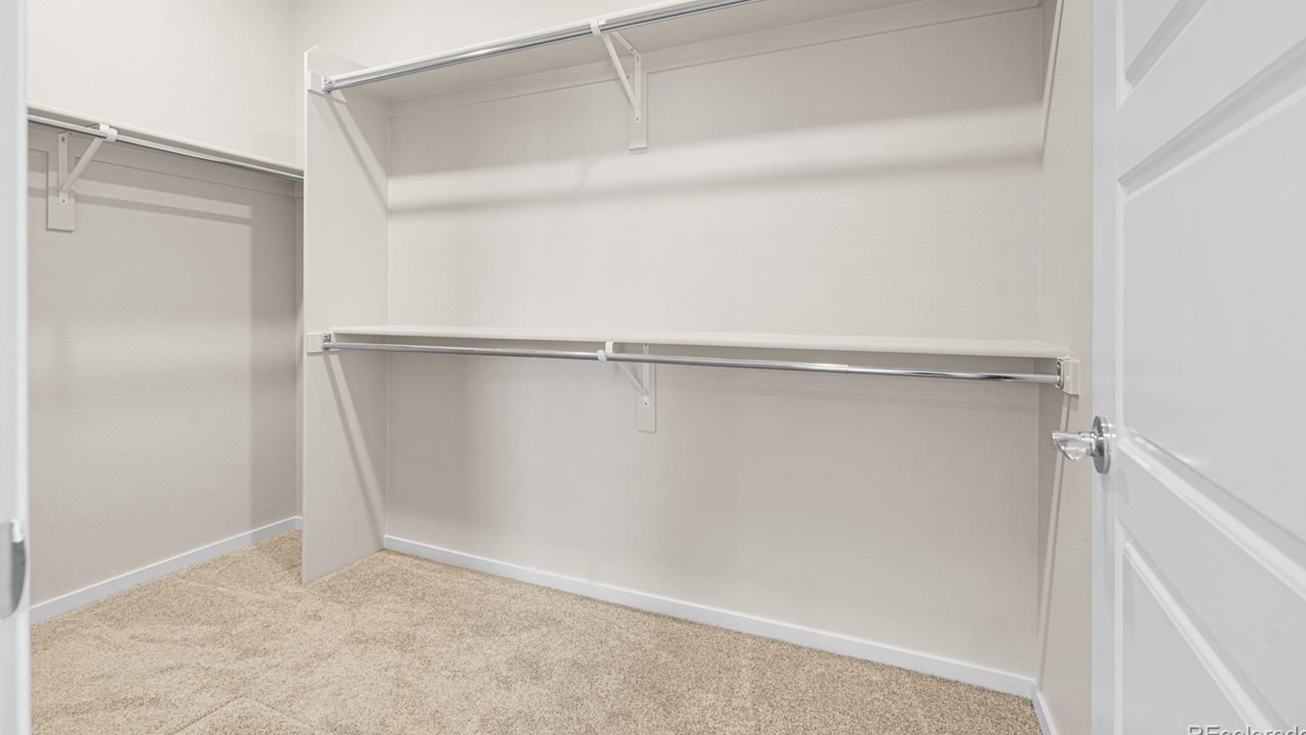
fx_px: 589
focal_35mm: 17
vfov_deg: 63.6
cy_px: 310
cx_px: 659
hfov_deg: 95.9
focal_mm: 16
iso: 200
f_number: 8
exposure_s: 1
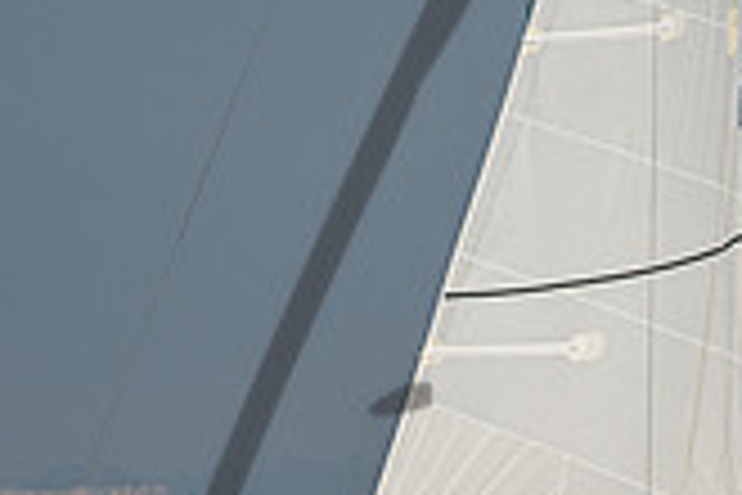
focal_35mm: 404
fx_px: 8326
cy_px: 665
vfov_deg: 3.4
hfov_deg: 5.1
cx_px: 1007
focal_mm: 100
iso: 200
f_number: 4.5
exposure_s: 1/4000
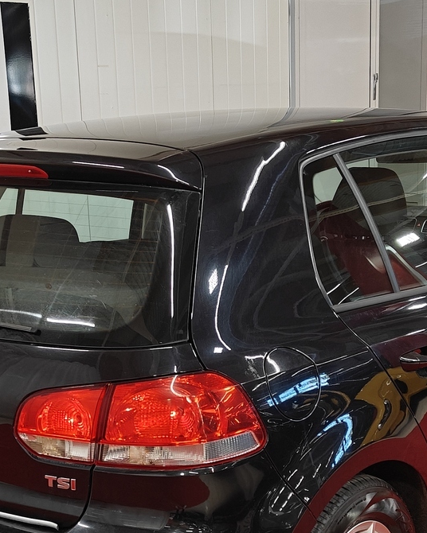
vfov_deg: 28.8
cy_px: 387
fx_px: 1027
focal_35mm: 65
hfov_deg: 23.5
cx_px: 186
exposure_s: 1/65
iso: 100
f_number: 1.8
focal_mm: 5.59
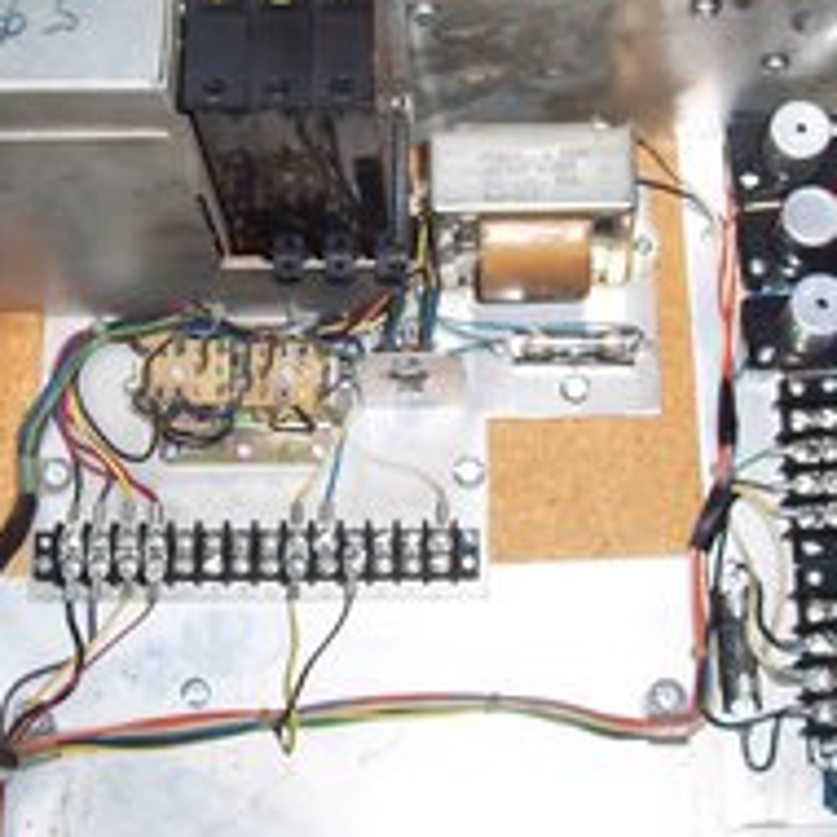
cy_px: 242
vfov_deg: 24.8
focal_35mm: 69
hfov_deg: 25.0
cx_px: 414
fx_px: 1888
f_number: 2.8
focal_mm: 5.6
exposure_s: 1/60
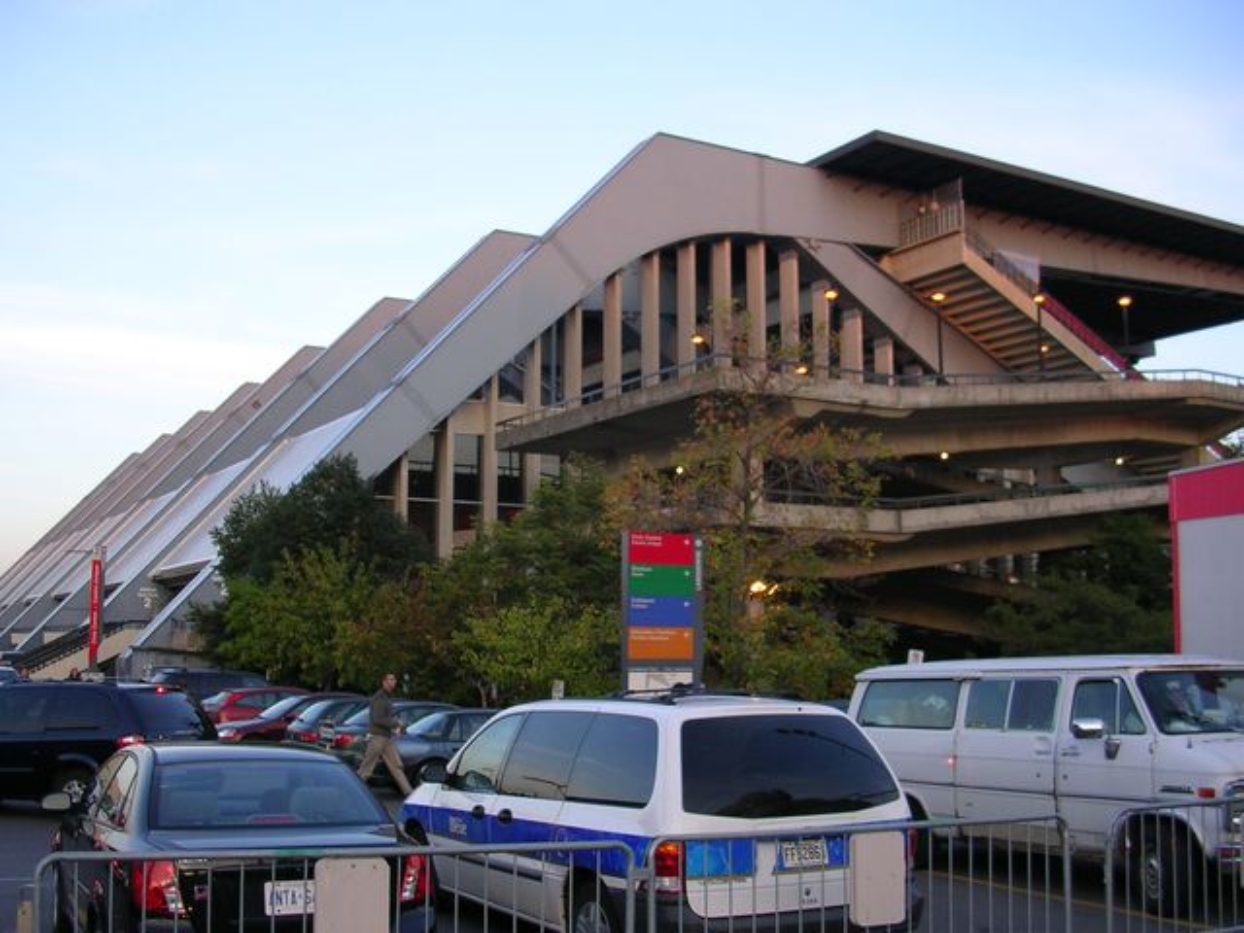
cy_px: 466
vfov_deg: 37.7
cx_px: 622
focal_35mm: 38
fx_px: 1366
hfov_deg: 49.0
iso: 50
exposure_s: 1/48.8
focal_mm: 5.8
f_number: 2.8
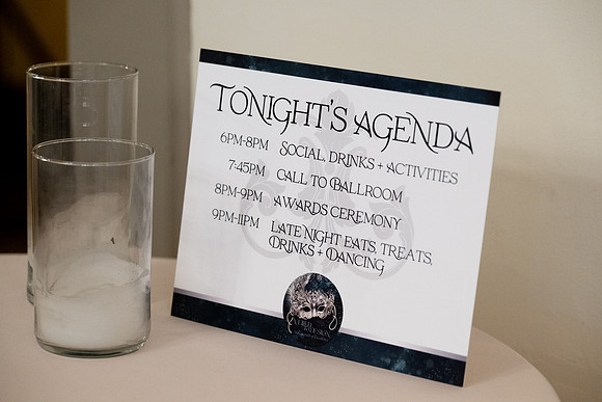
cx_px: 301
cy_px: 201
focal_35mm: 113
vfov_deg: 12.1
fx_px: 1890
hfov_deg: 18.1
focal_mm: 113
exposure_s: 1/125
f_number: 4.5
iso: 4000
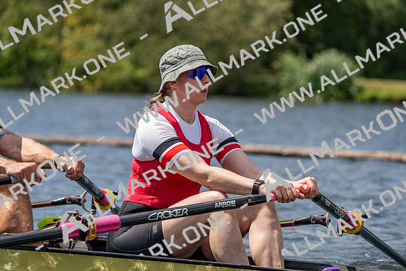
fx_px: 2843
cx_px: 203
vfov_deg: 5.5
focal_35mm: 252
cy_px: 136
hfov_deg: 8.2
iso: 250
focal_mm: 252
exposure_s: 1/2000
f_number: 5.6
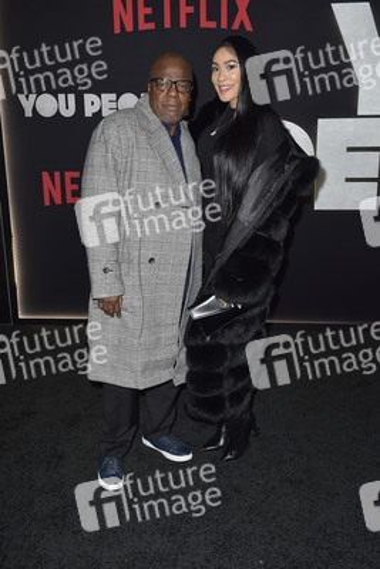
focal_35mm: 36
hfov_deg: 36.9
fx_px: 569
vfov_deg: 53.1
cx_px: 190
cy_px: 284
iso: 400
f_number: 6.3
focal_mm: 36
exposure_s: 1/250
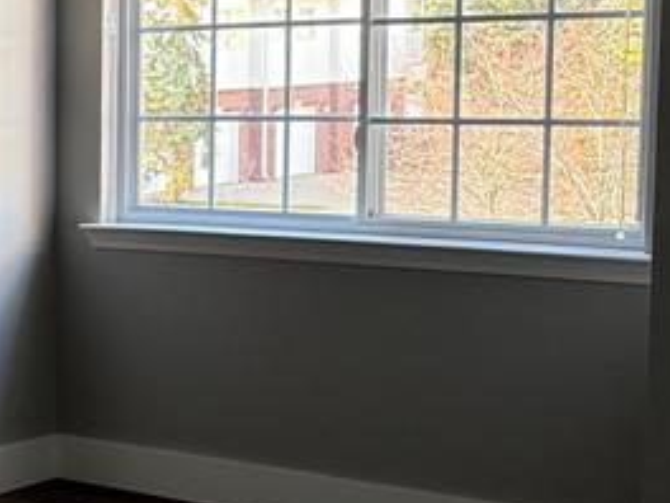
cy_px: 254
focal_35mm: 93
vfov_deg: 15.9
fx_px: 1800
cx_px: -431
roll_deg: +1.5
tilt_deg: -6.6
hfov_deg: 18.0
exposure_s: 1/108
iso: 200
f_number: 1.78
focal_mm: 6.76
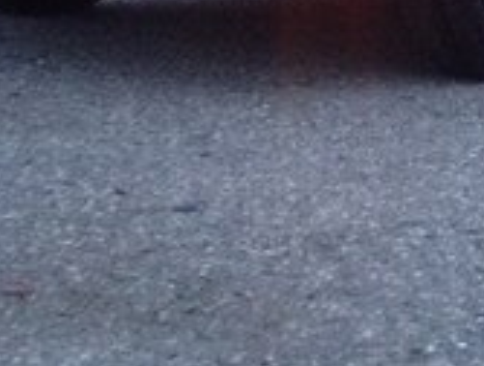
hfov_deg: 14.1
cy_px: -135
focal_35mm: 138
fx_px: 1934
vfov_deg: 10.5
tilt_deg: -2.7
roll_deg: -4.0
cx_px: 461
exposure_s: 1/20
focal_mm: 4.28
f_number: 2.4
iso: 200
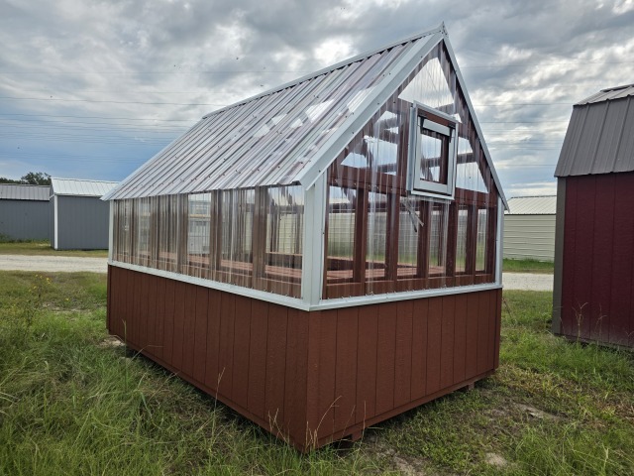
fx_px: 421
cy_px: 238
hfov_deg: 73.9
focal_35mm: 23
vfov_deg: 58.9
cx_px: 317
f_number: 1.7
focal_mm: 6.3
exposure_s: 1/6574
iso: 80
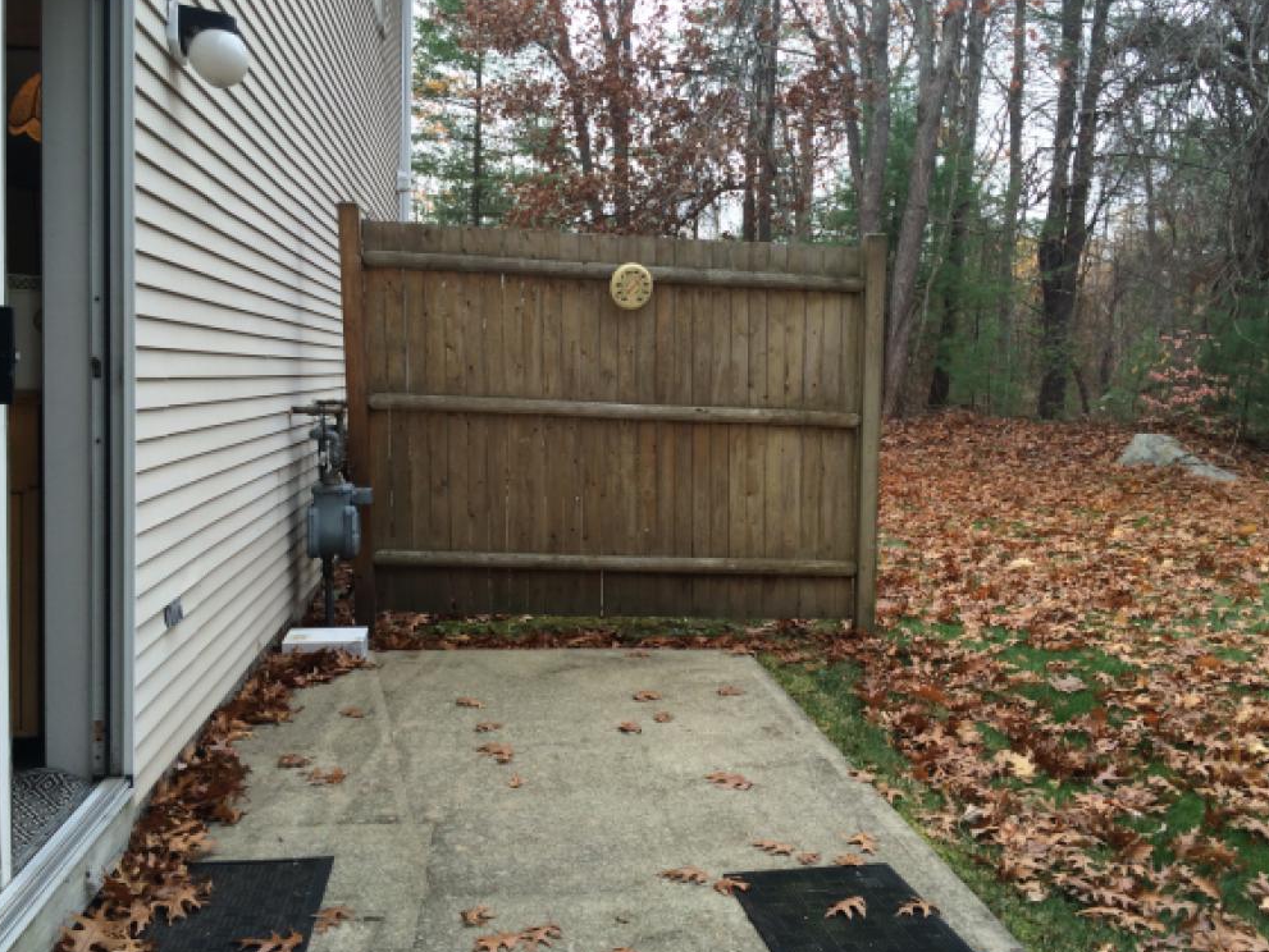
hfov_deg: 58.3
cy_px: 477
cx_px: 642
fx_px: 1137
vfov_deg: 45.5
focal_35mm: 31
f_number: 2.2
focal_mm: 4.12
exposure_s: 1/304
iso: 32
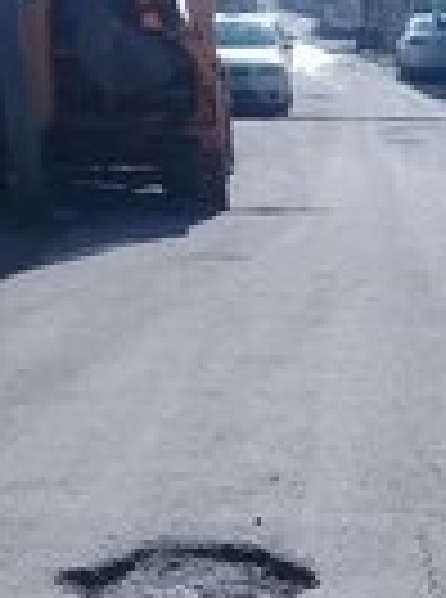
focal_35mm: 116
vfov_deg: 16.5
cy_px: 656
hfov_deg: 11.8
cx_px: 784
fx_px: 2002
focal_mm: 3.3
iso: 64
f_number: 2.2
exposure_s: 1/1754
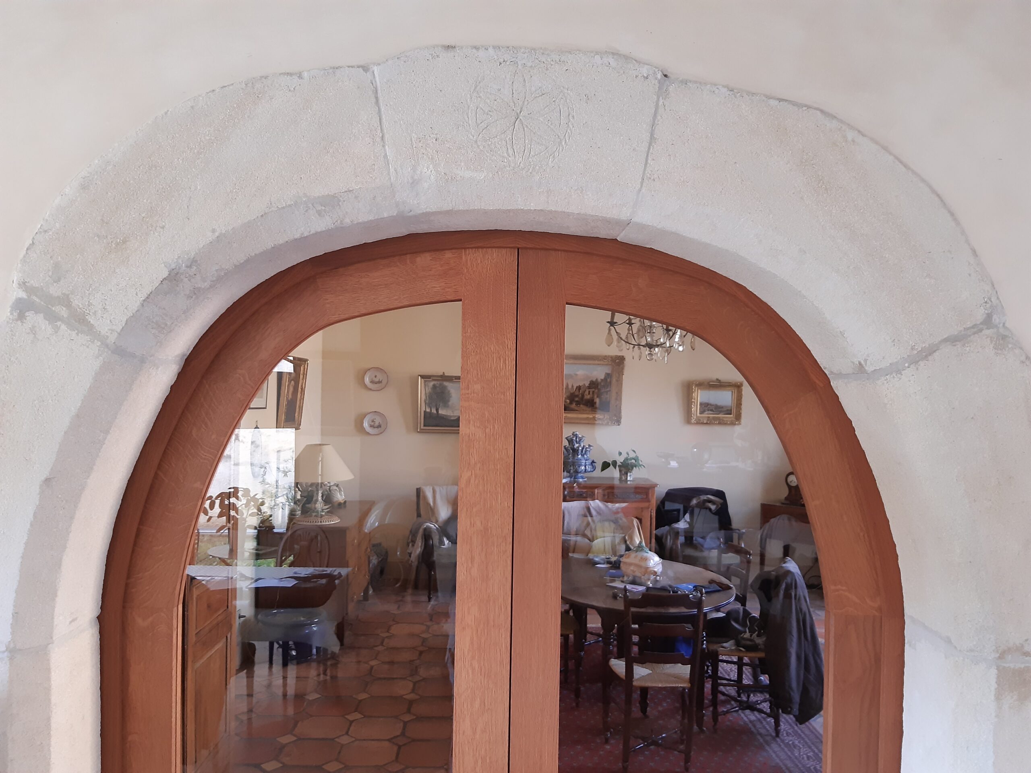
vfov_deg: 53.1
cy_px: 386
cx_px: 516
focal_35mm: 26
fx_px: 774
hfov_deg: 67.3
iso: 200
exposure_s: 1/25
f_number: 1.7
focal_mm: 3.92
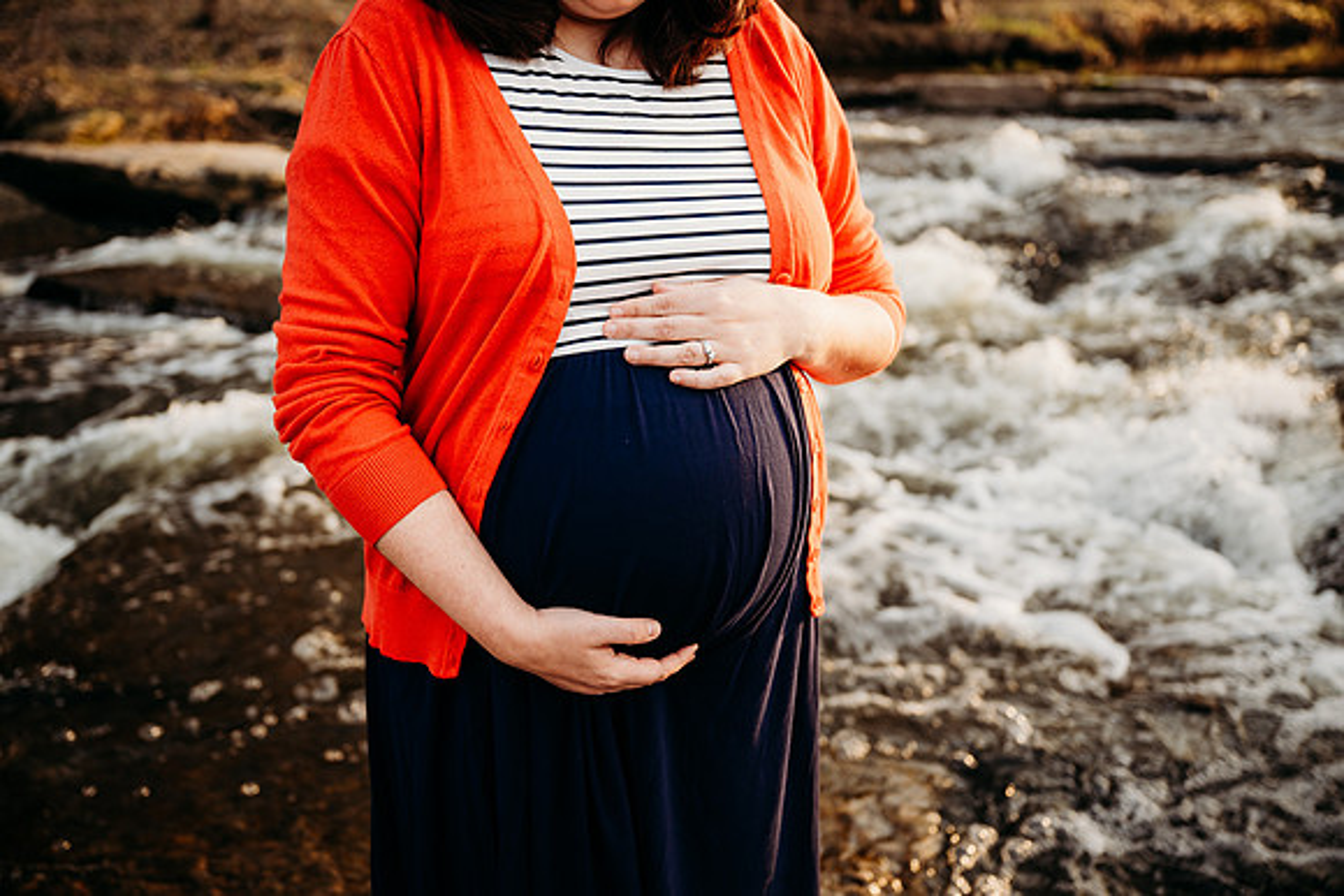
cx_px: 672
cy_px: 448
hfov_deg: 55.8
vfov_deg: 38.9
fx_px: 1270
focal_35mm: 34
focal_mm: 34
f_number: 2.8
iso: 125
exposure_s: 1/200
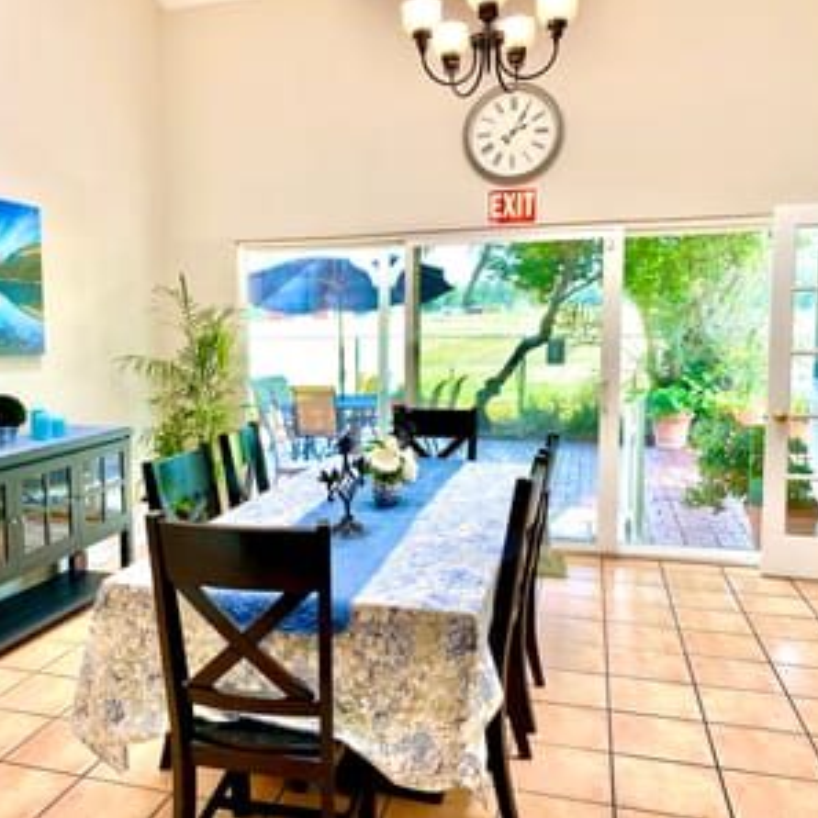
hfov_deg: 52.0
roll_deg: +0.9
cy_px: 408
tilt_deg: -6.2
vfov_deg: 52.5
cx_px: 306
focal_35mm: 31
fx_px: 829
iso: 50
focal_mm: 4.25
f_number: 1.8
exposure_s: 1/120
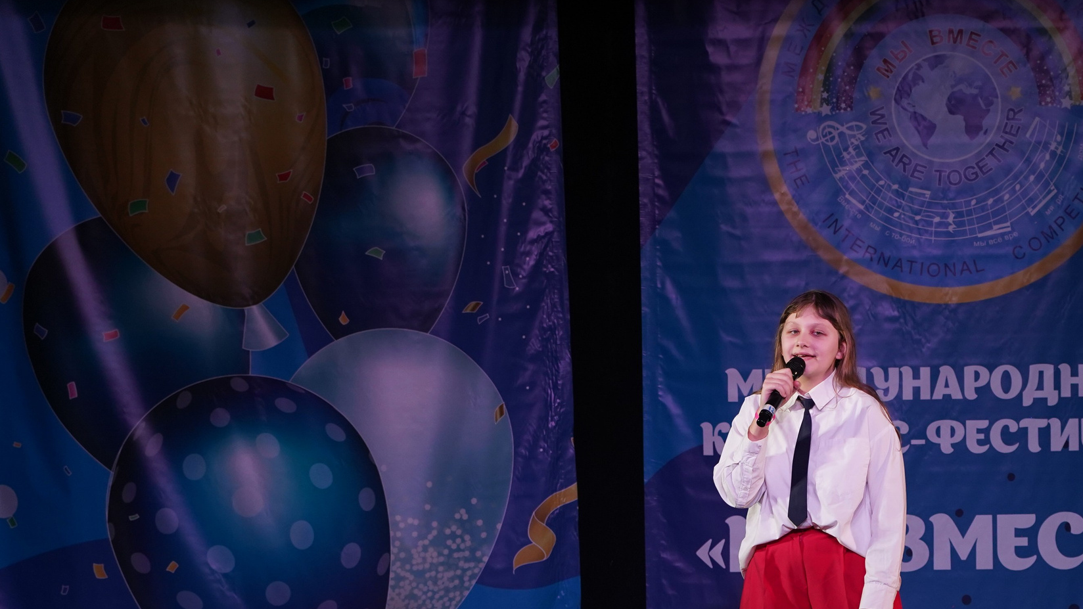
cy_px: 552
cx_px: 820
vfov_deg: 6.8
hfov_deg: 12.0
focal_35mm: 179
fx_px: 5140
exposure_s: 1/250
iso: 1600
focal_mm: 110
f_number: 5.6
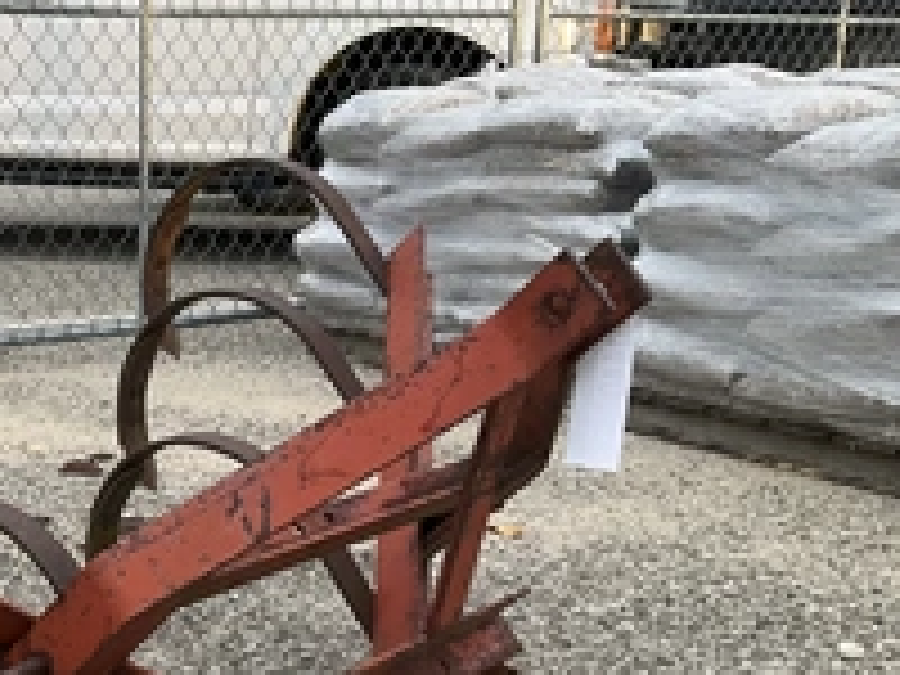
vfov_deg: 24.6
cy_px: 590
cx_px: 27
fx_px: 1508
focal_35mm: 58
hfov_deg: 31.1
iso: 64
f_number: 1.8
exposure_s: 1/122
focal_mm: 3
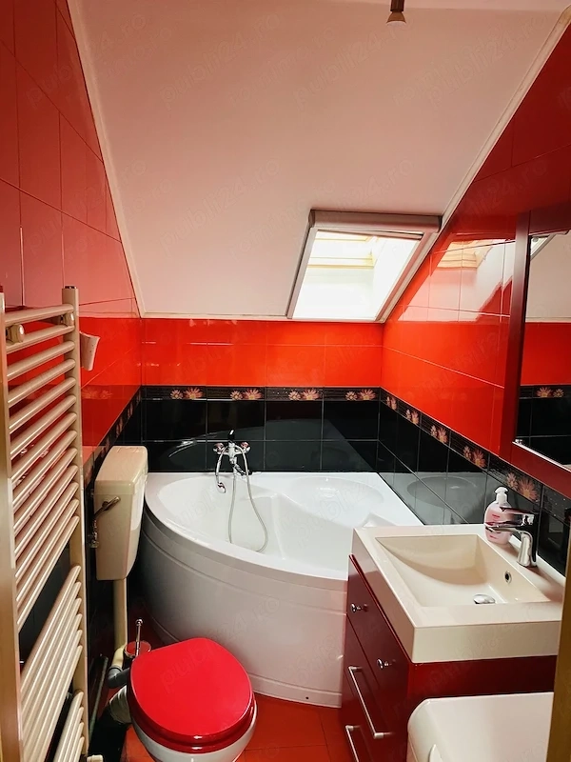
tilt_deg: -8.4
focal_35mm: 26
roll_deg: -1.7
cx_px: 286
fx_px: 572
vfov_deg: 67.3
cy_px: 381
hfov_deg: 53.1
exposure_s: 1/60
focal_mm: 4.25
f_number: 1.8
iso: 125
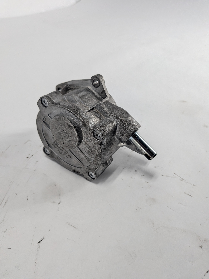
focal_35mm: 24
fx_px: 193
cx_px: 104
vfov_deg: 71.6
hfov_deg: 56.8
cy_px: 140
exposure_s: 1/4673
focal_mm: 4.53
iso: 43
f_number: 1.7
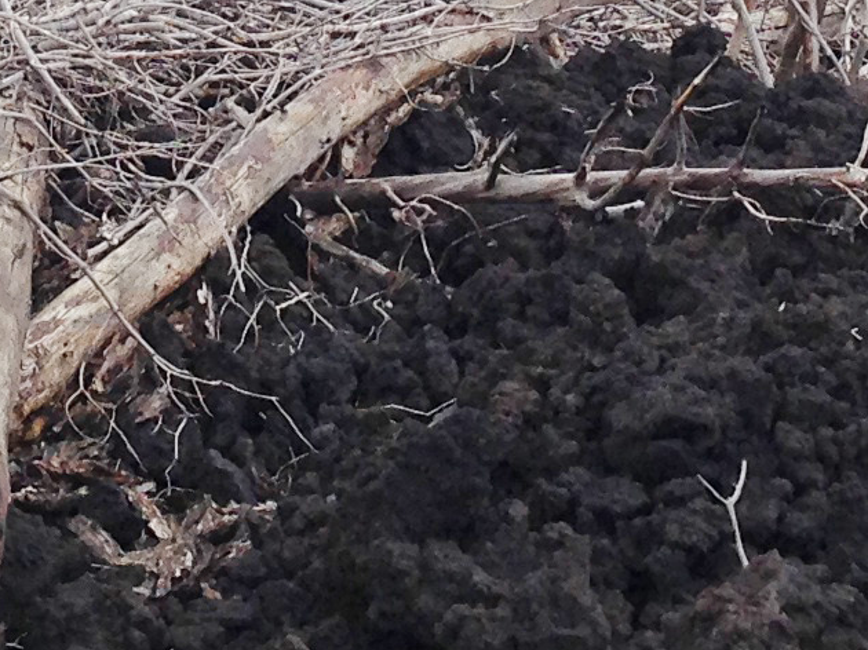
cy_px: -437
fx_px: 4286
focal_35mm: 171
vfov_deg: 8.4
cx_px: 85
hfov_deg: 11.5
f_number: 2.4
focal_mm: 4.13
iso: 50
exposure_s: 1/985
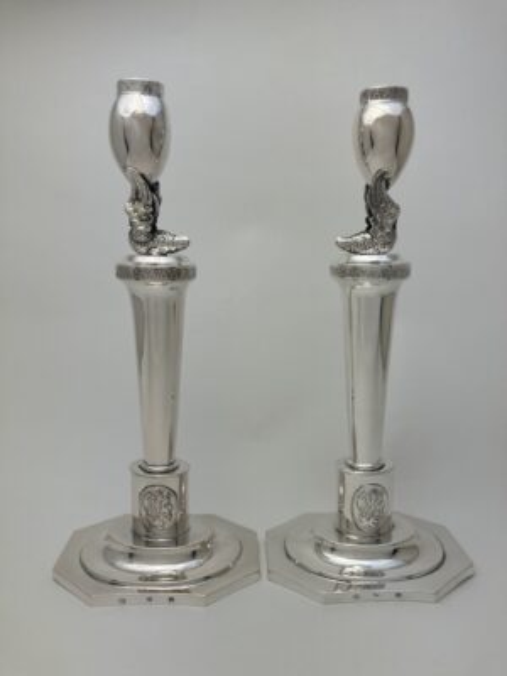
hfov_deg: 49.7
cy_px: 338
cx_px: 254
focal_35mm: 28
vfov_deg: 63.4
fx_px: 547
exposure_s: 1/167
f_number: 1.8
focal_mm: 3.99
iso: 25
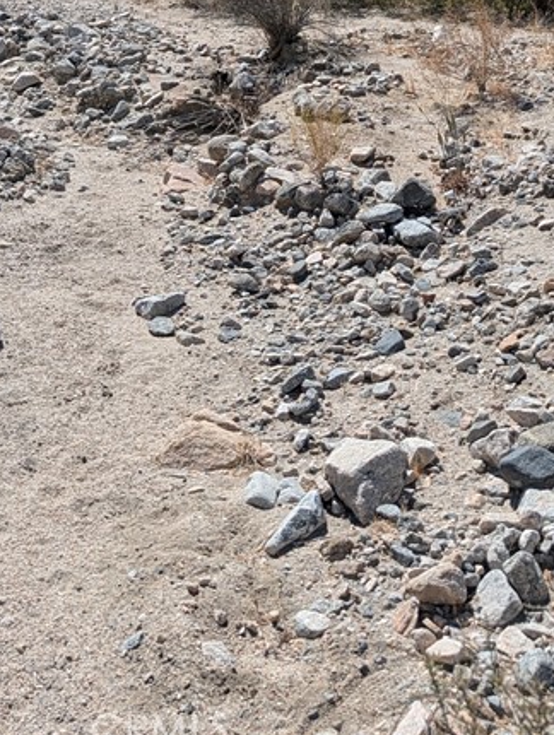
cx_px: 182
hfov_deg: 25.6
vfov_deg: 29.6
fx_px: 1213
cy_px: -119
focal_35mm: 57
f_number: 1.68
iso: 21
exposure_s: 1/1435
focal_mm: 6.9
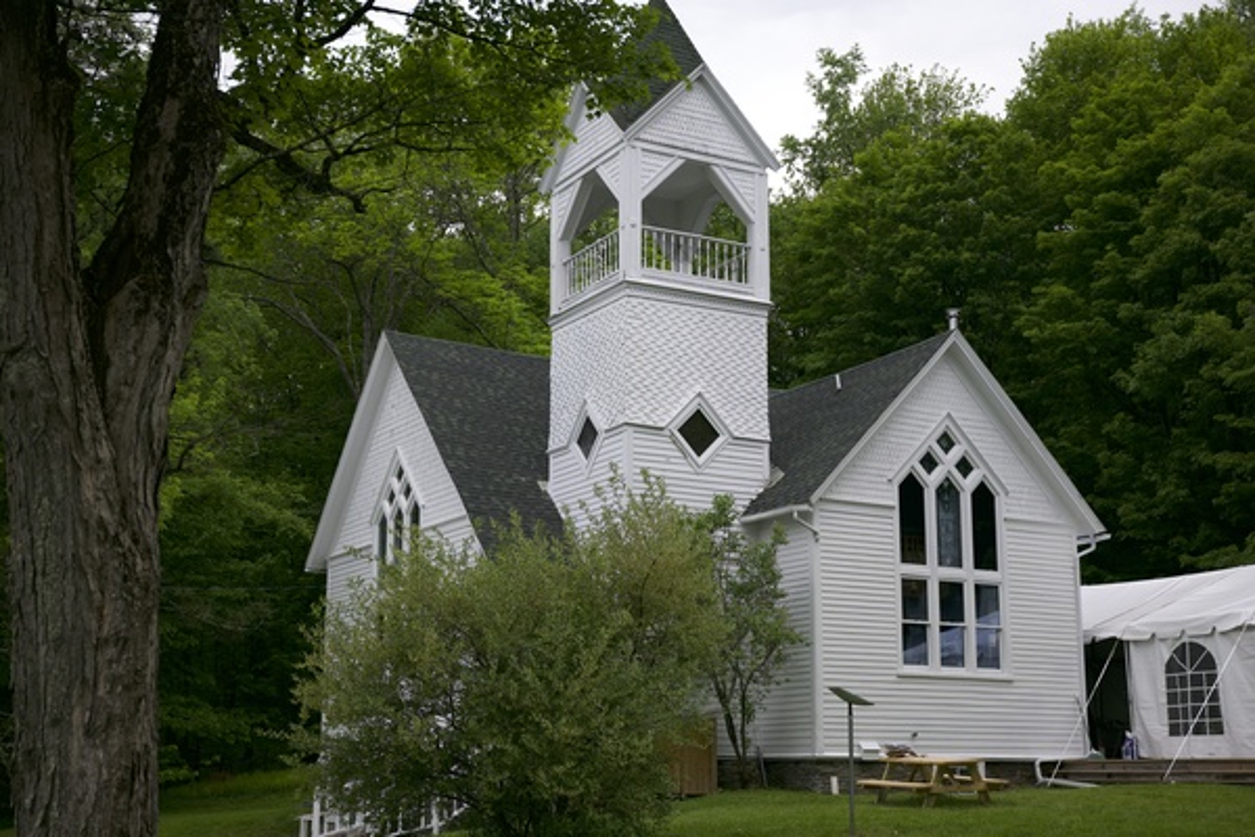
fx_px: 1673
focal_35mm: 48
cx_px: 628
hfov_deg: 41.1
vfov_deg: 28.1
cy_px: 418
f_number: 2.8
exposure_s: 1/125
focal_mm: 48
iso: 100
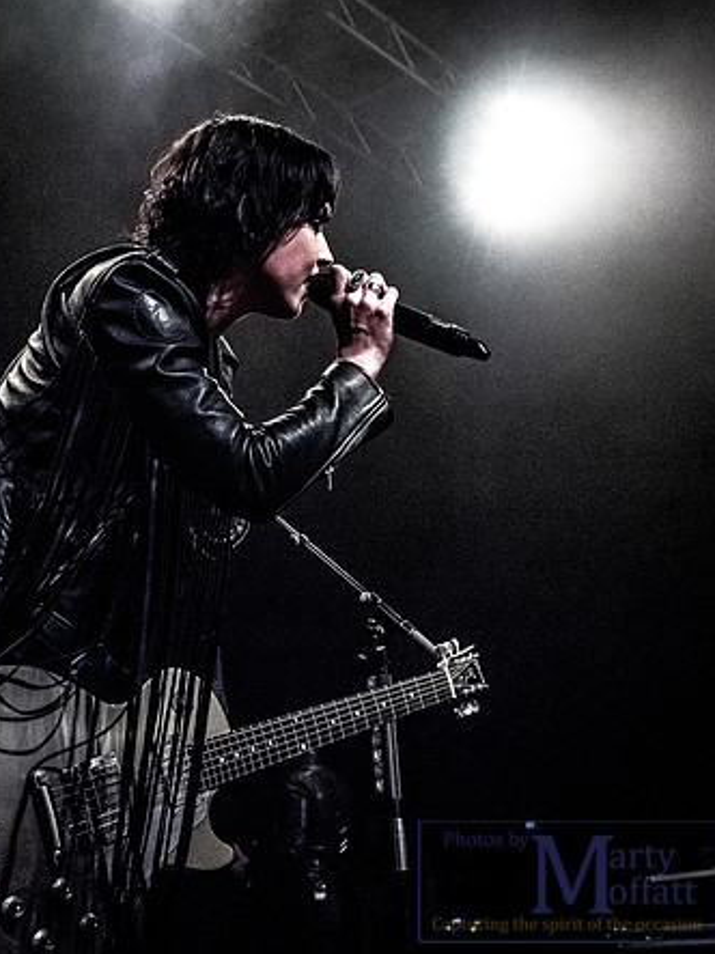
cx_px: 282
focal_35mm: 53
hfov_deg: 27.4
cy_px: 434
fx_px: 1460
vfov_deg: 36.2
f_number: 4
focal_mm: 18
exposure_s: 1/160
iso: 1600
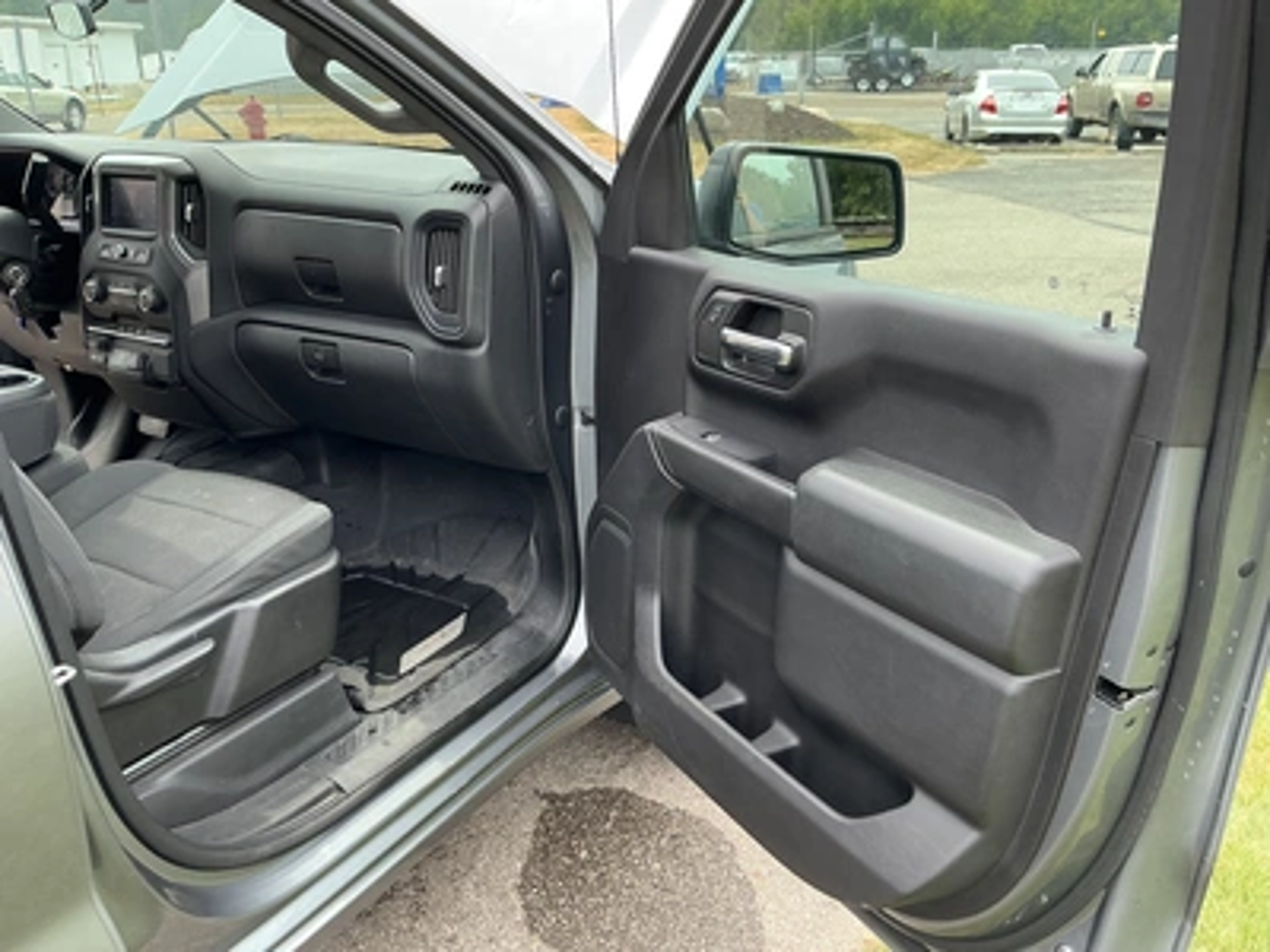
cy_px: 476
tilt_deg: -19.6
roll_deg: +1.1
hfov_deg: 63.4
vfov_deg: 49.7
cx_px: 635
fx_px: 1027
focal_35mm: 28
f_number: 1.8
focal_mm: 3
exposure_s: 1/153
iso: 20
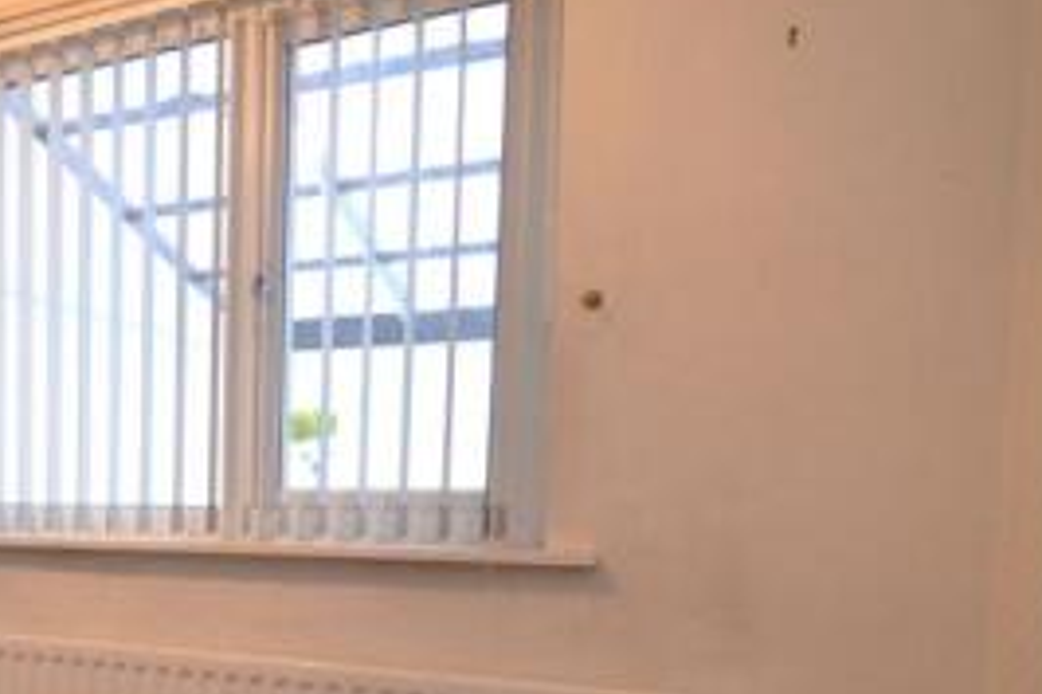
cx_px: -127
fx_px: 1070
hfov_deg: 40.7
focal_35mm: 37
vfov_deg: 34.8
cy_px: 551
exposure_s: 1/60
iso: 640
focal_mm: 10
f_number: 3.5
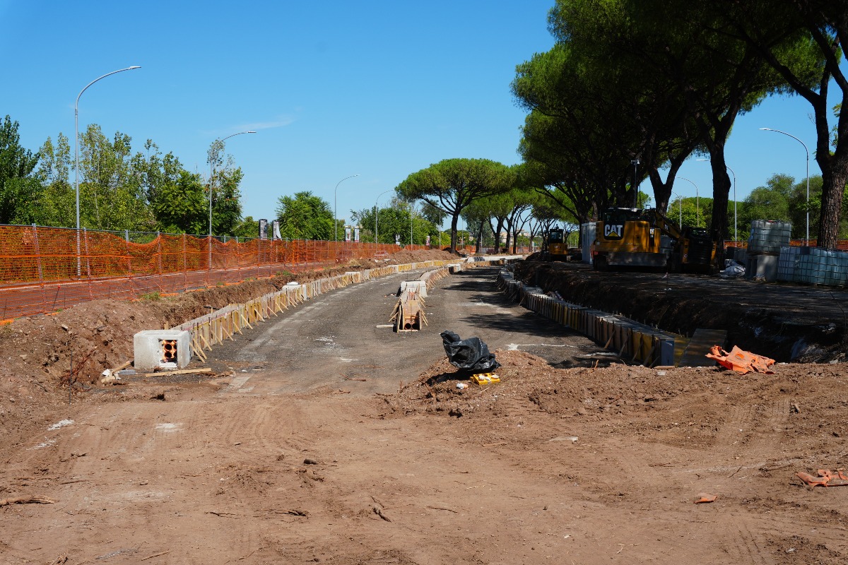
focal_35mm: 48
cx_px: 424
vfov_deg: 28.1
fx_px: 1131
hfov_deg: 41.1
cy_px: 282
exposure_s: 1/200
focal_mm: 32
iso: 100
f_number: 11
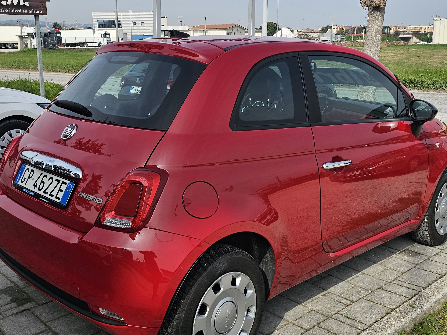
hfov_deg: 47.8
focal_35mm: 39
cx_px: 208
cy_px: 144
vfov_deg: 36.7
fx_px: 504
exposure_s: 1/1461
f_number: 1.7
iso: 16
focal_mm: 6.3
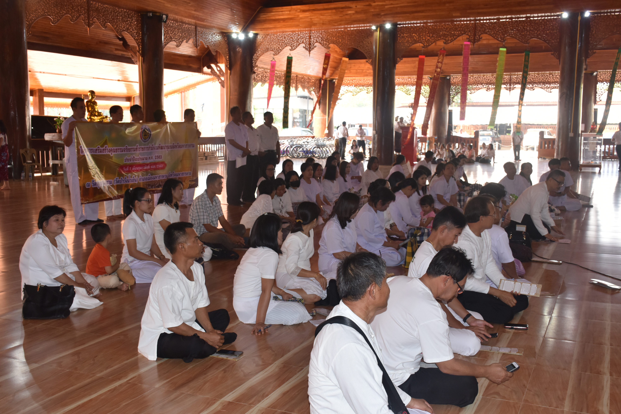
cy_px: 207
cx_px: 310
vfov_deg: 34.2
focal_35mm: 39
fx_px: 673
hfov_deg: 49.6
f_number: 5.6
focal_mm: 26
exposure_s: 1/125
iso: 720
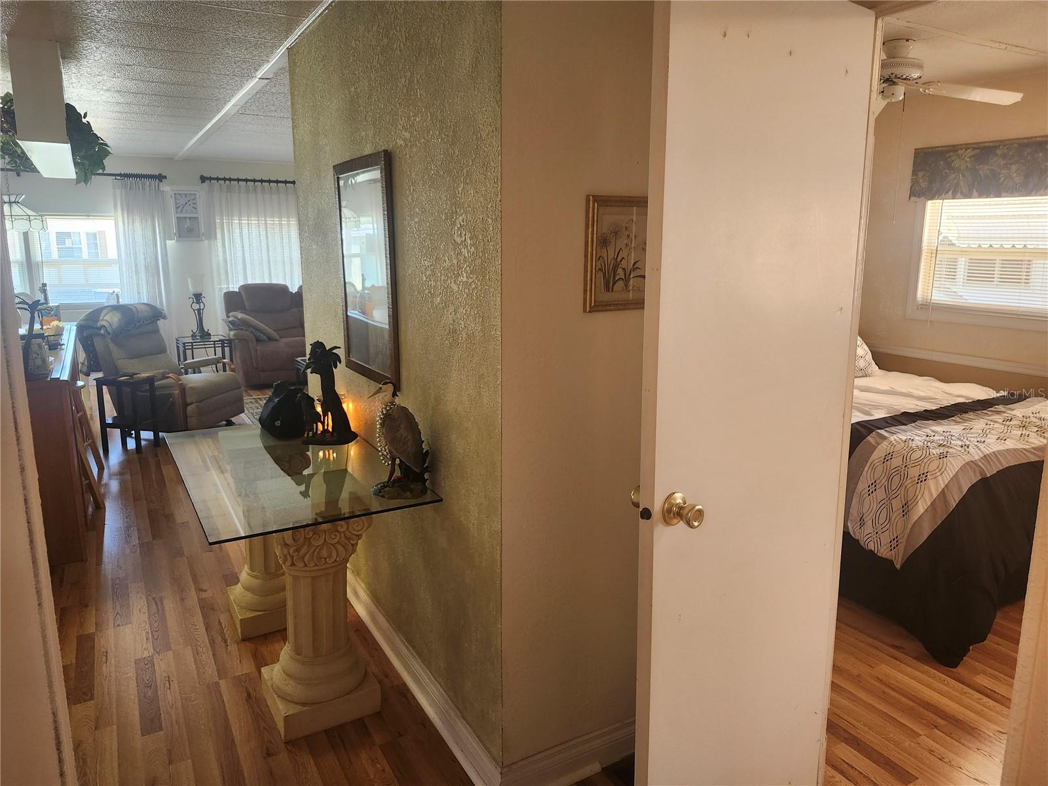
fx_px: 696
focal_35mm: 23
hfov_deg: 73.9
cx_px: 524
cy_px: 393
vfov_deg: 58.9
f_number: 1.8
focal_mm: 5.54
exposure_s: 1/120
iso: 400
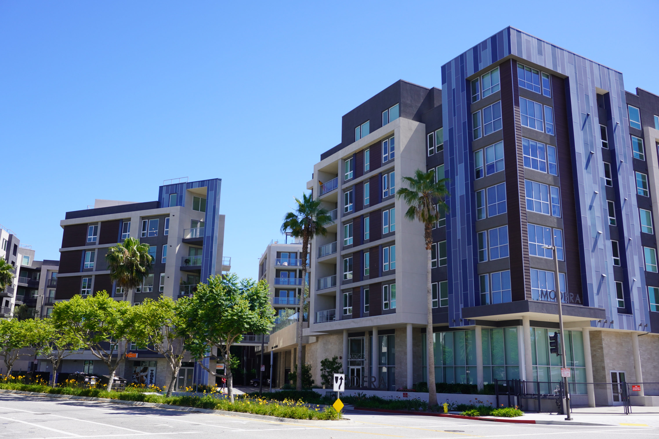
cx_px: 330
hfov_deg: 57.2
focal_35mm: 33
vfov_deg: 40.0
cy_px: 220
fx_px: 604
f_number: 9
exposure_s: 1/125
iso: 100
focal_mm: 22
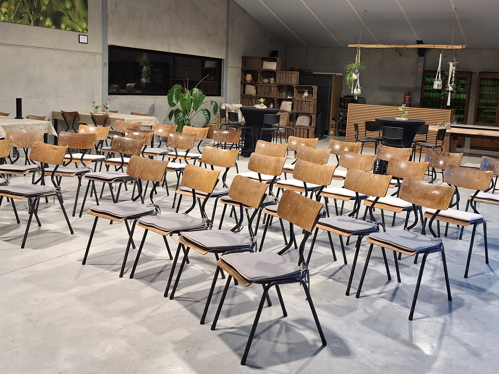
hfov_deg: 52.5
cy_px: 148
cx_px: 274
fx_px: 505
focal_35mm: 35
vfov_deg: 40.5
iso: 125
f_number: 1.8
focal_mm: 5.54
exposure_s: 1/50
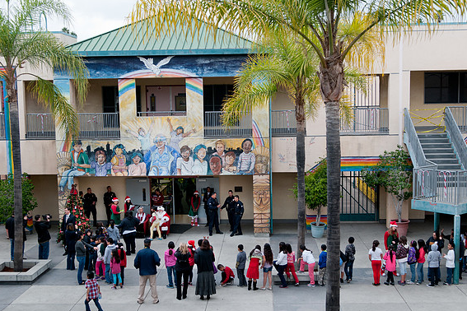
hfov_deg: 42.7
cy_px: 157
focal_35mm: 46
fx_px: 597
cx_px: 235
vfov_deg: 29.2
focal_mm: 30
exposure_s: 1/250
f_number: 4.5
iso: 320
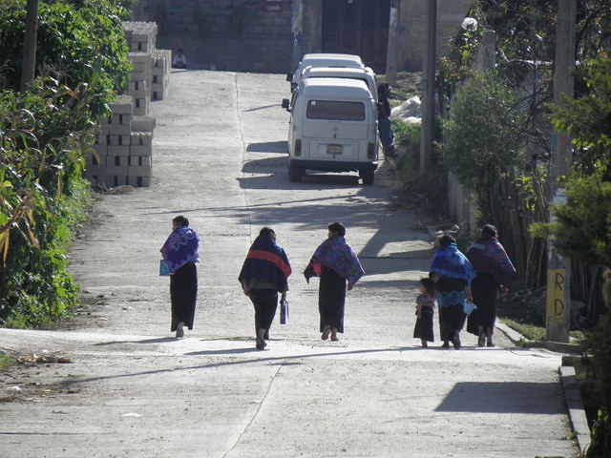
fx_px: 6919
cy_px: 229
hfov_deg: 5.1
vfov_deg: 3.8
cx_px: 306
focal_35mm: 392
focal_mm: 69.85
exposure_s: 1/400
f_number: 5
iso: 80
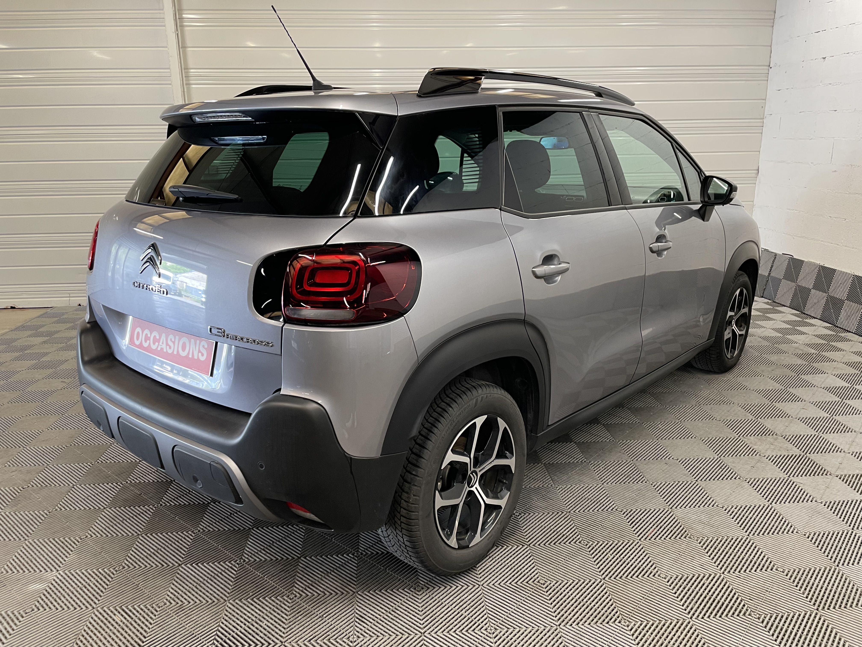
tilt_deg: -15.2
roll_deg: +0.9
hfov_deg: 67.3
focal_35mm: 26
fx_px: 647
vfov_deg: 53.1
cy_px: 324
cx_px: 431
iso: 80
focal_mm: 4.2
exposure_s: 1/50
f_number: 1.6
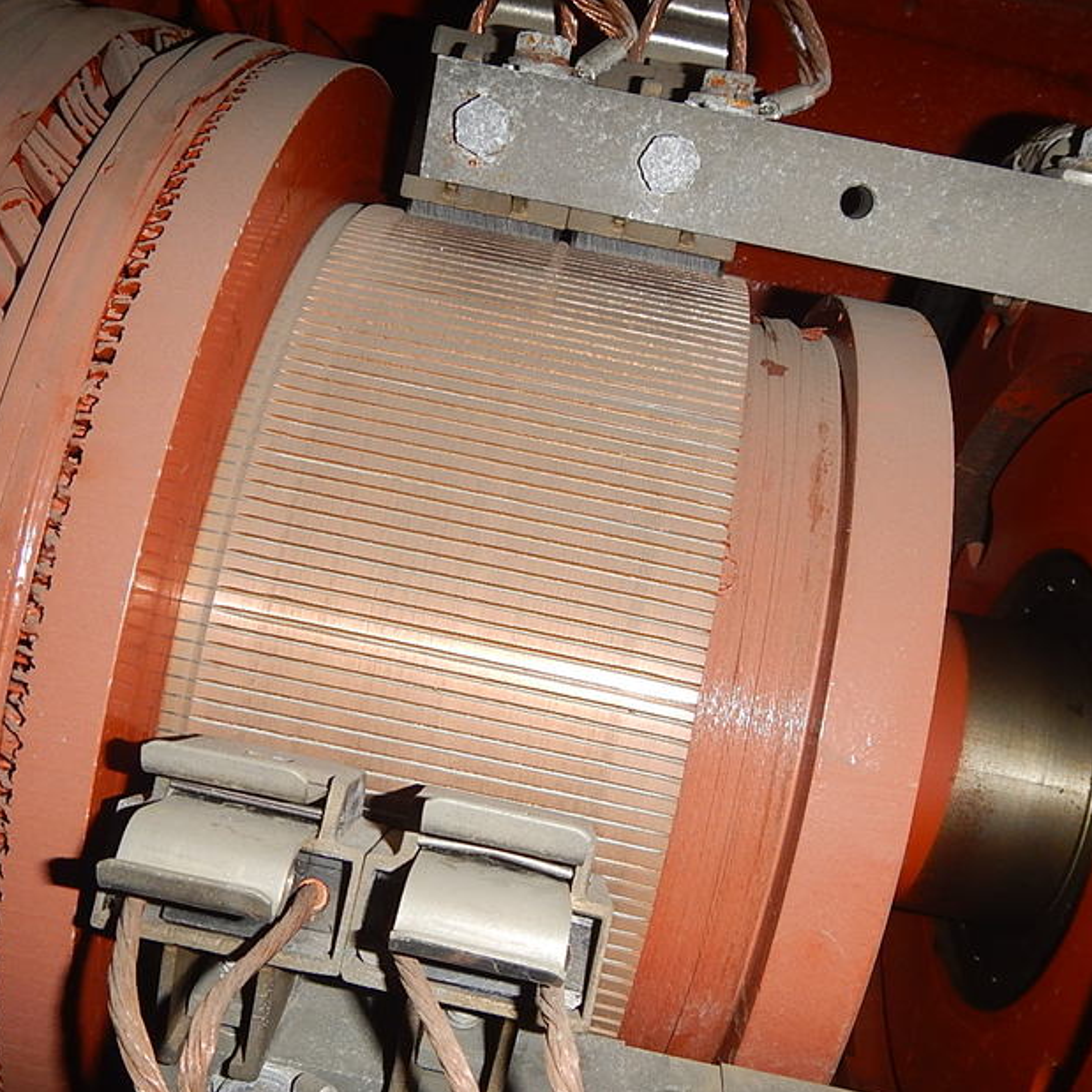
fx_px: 1285
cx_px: 531
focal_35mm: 36
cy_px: 580
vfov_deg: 46.0
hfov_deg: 46.0
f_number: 3.9
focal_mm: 5
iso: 200
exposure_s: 1/30
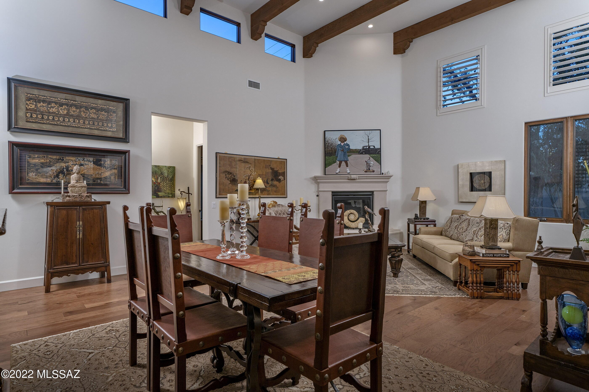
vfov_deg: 64.5
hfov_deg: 86.9
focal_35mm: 19
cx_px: 294
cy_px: 196
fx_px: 311
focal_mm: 19
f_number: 7.1
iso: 200
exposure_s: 1/40
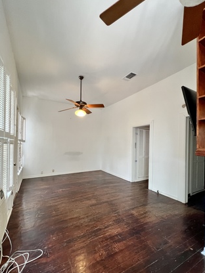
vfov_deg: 98.0
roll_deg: -0.5
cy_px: 146
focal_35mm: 15
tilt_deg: +1.0
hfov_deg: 81.7
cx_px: 106
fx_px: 118
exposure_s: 1/60
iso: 320
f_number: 1.8
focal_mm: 1.57
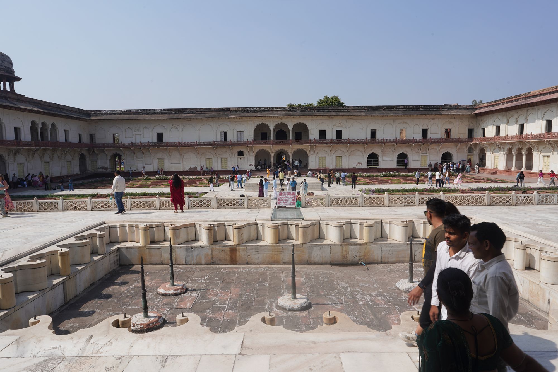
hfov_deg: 73.7
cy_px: 186
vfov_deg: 53.1
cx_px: 279
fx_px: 372
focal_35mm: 24
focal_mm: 24
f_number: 18
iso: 100
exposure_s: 1/100
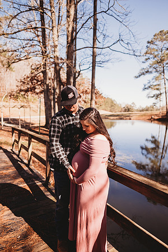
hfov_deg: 53.1
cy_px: 126
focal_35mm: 24
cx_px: 84
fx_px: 168
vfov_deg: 73.7
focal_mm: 24
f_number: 2.2
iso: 100
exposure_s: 1/1250
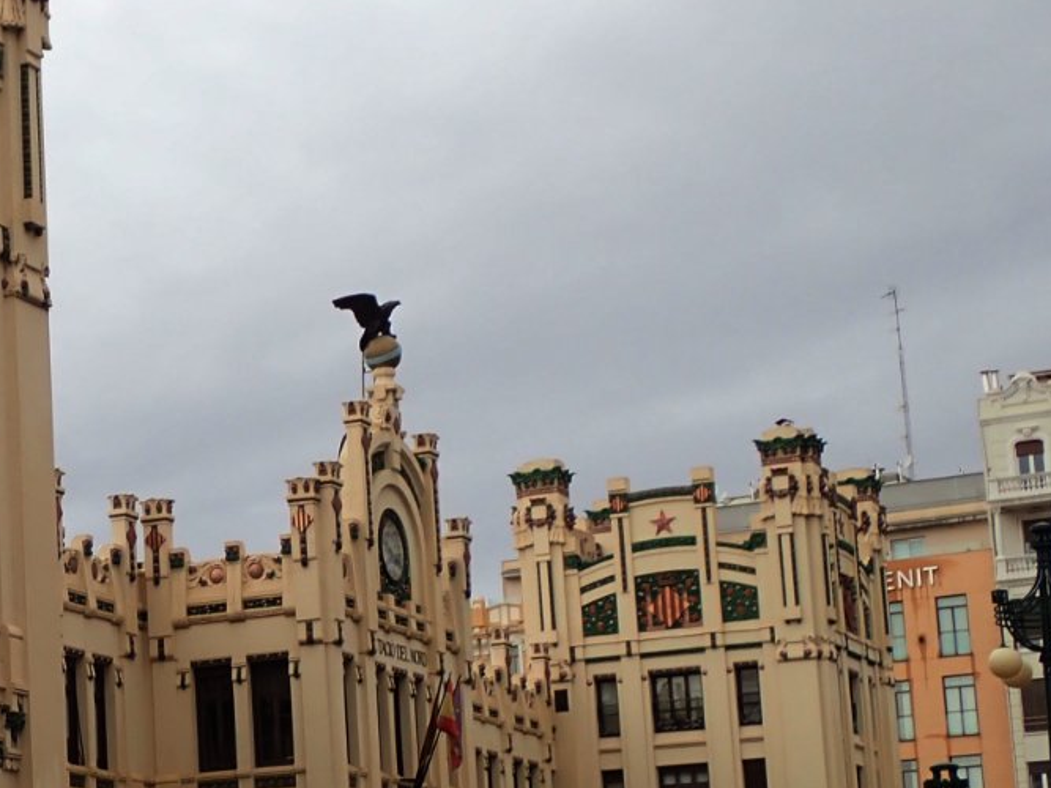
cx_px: -76
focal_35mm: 96
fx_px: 2914
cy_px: 526
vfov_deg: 15.4
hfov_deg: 19.6
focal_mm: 7.34
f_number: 4
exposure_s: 1/125
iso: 100
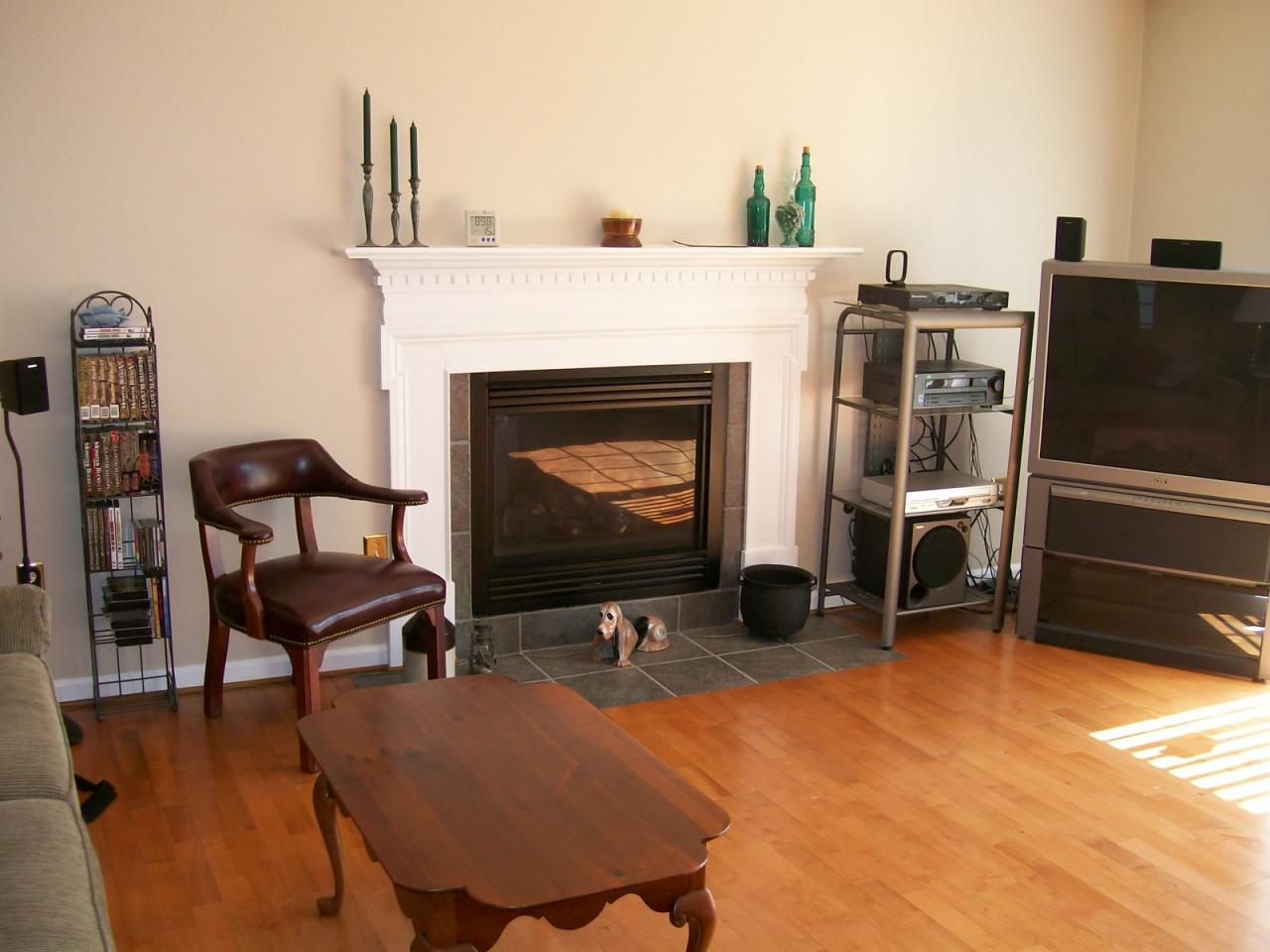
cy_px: 476
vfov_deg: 39.7
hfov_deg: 51.4
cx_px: 635
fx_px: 1321
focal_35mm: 36
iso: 80
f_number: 2.7
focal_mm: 6
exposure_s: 1/64
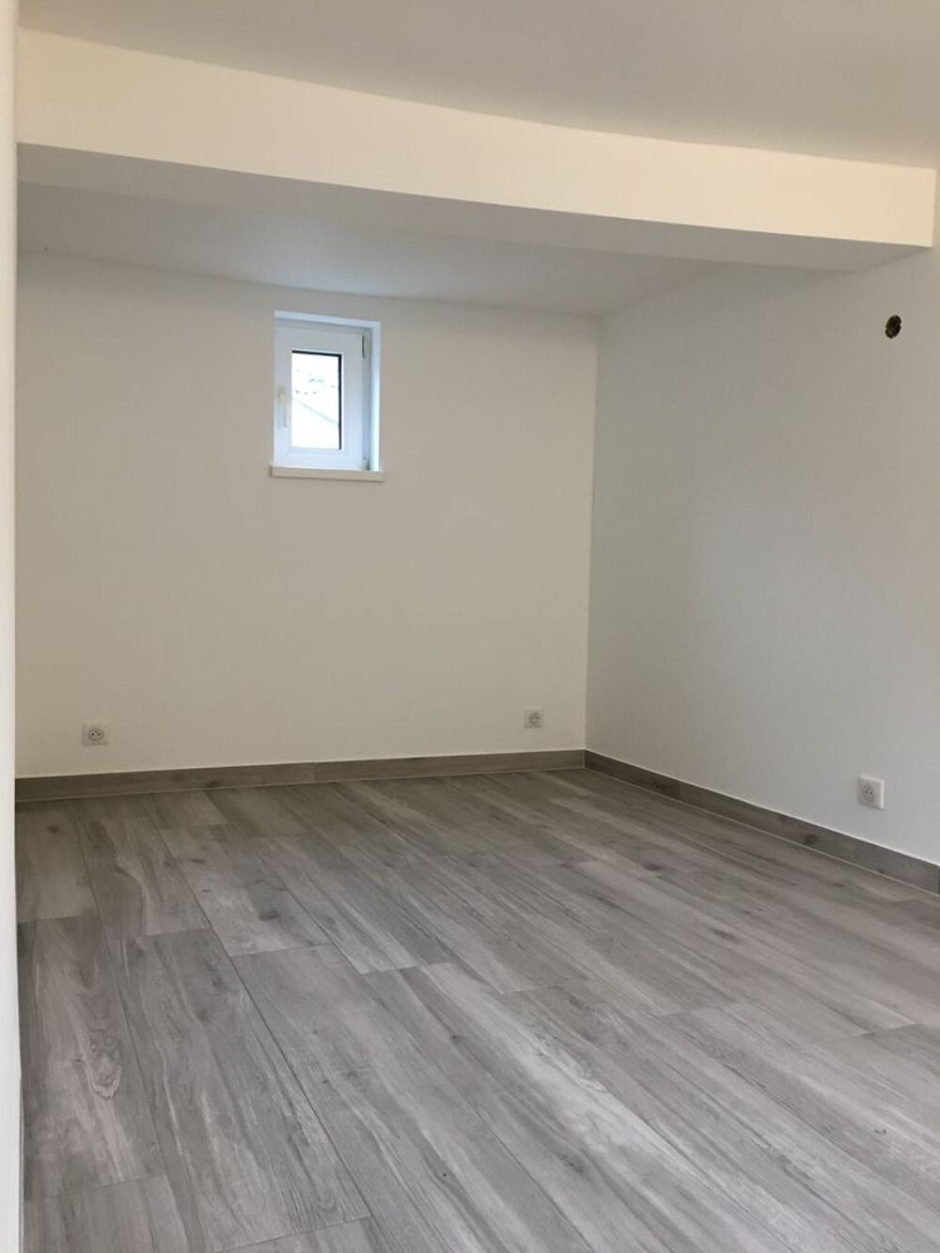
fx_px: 1050
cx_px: 470
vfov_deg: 61.7
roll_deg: -1.3
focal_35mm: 29
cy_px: 626
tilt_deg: -3.0
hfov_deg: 48.2
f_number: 2.2
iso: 125
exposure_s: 1/33
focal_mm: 4.15
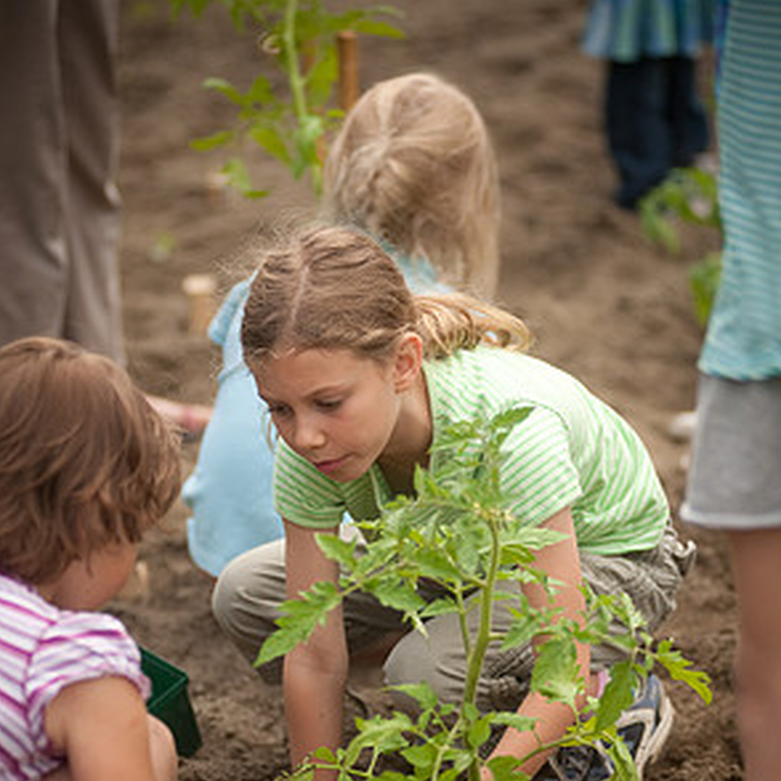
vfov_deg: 13.4
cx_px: 394
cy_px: 510
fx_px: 3318
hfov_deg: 13.4
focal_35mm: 130
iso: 400
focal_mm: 100
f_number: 2.8
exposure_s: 1/1600
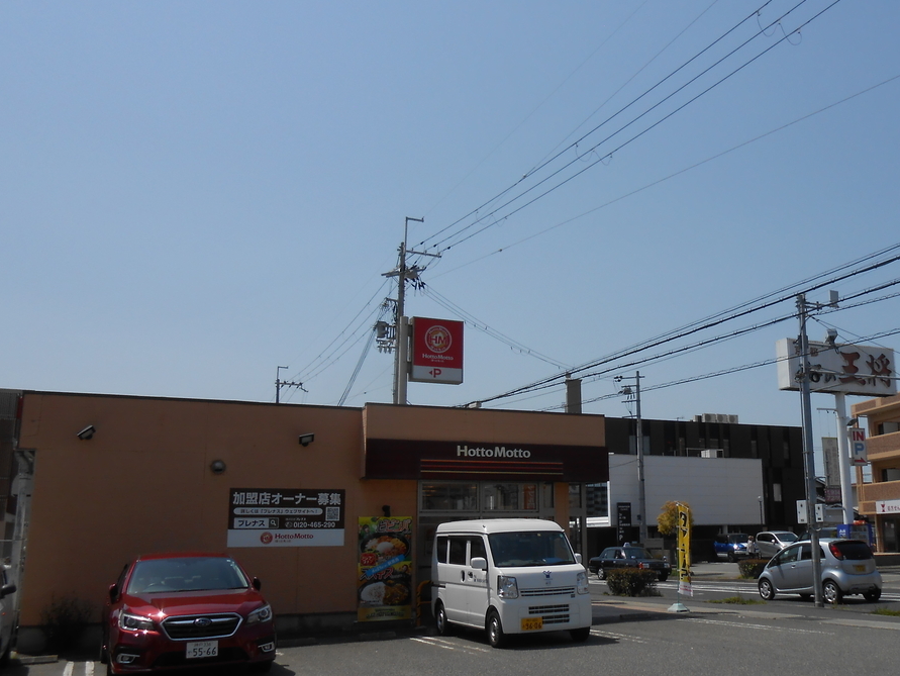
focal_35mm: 35
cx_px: 553
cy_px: 345
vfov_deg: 40.7
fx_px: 910
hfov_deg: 52.1
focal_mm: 4.6
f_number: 3.5
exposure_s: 1/2000
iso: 80
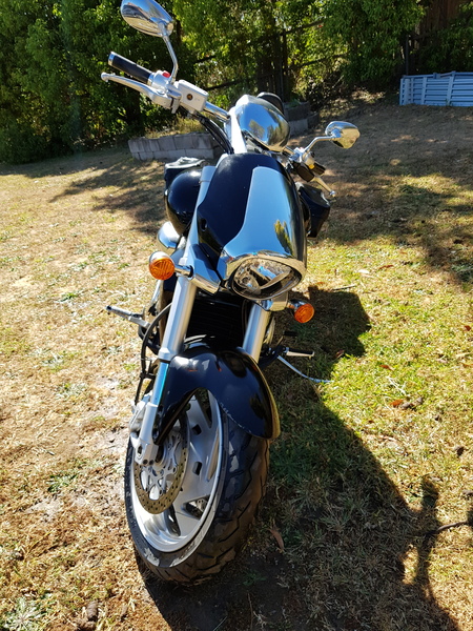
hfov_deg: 53.1
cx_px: 236
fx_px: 474
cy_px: 316
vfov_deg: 67.3
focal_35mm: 26
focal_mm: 4.3
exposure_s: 1/726
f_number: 1.7
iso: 40
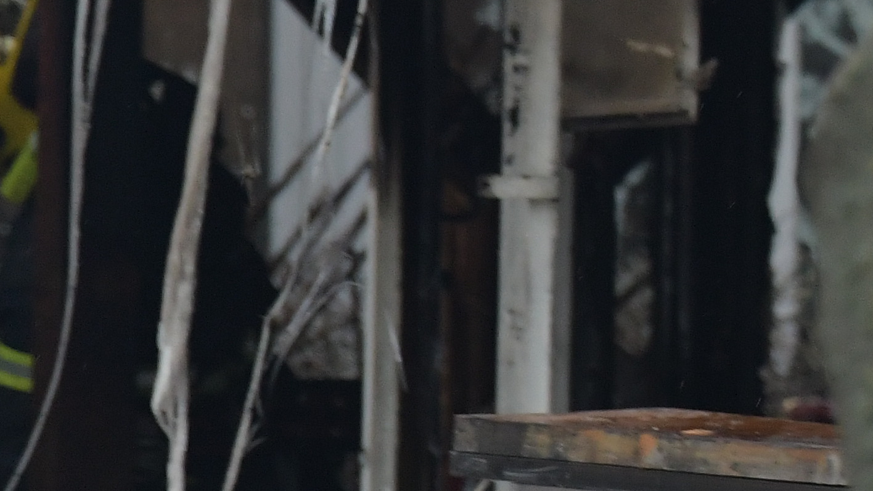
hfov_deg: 2.1
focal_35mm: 1038
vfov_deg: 1.2
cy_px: -211
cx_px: 2506
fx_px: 24032
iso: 1250
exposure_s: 1/400
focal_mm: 170
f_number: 4
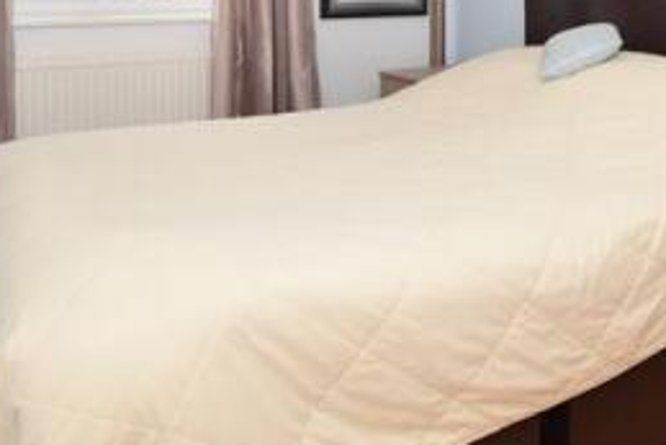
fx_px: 703
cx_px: 525
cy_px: -24
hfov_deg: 48.1
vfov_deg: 31.7
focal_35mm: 38
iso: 400
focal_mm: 10
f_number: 6.3
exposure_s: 1/160
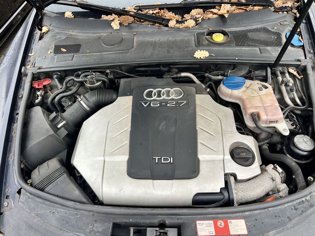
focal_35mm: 26
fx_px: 237
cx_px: 158
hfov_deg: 67.3
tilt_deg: -47.2
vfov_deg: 53.1
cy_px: 118
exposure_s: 1/173
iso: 40
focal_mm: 5.7
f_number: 1.5
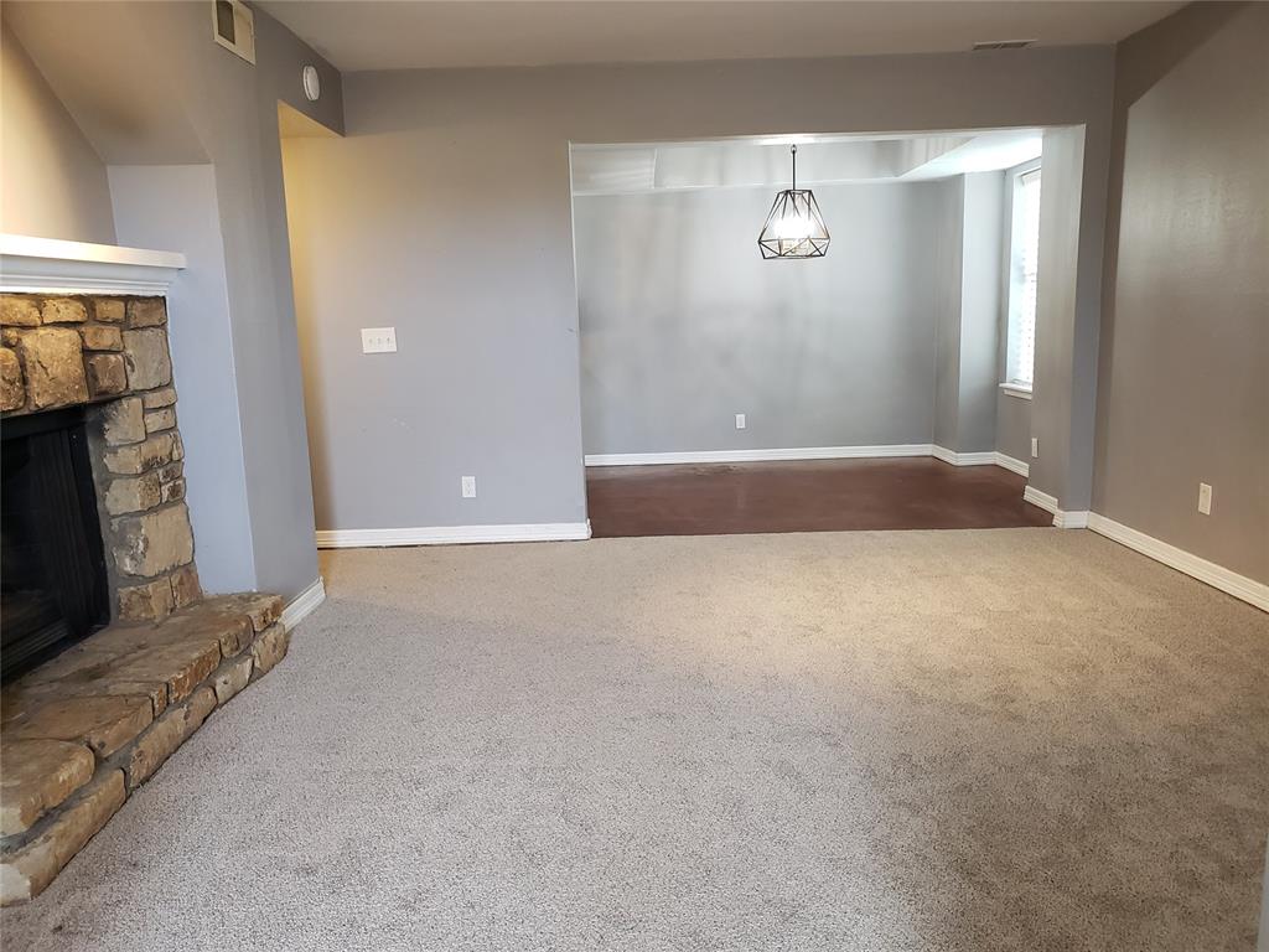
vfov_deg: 53.1
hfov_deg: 67.3
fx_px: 953
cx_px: 634
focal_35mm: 26
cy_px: 476
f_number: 2.4
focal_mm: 4.3
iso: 250
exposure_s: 1/40
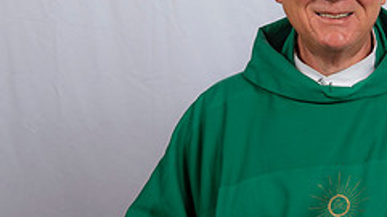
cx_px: 427
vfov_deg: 10.0
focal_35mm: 121
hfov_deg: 17.1
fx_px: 1240
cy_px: 138
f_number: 8
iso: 320
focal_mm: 48
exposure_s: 1/200
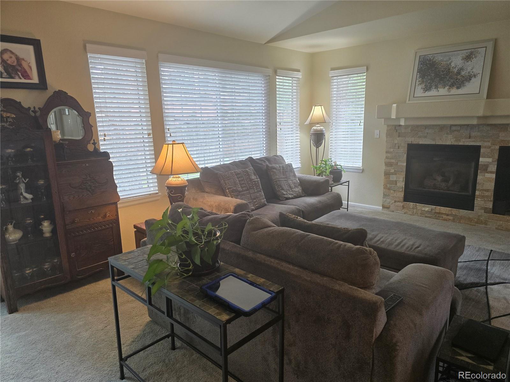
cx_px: 255
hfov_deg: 73.9
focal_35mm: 23
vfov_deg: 58.9
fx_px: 339
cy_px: 191
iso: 250
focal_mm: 6.3
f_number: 1.7
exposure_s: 1/120
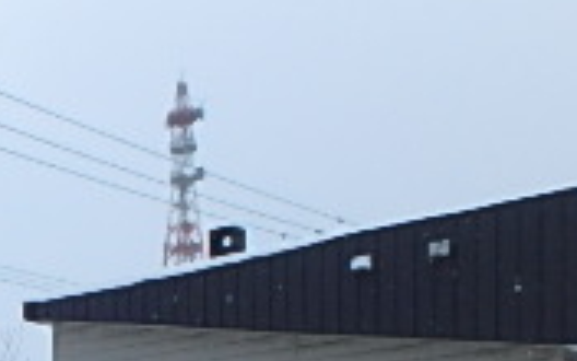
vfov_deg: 13.9
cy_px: 702
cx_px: -285
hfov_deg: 21.5
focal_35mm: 81
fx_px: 1274
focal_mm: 3.7
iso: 125
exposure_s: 1/500
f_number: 6
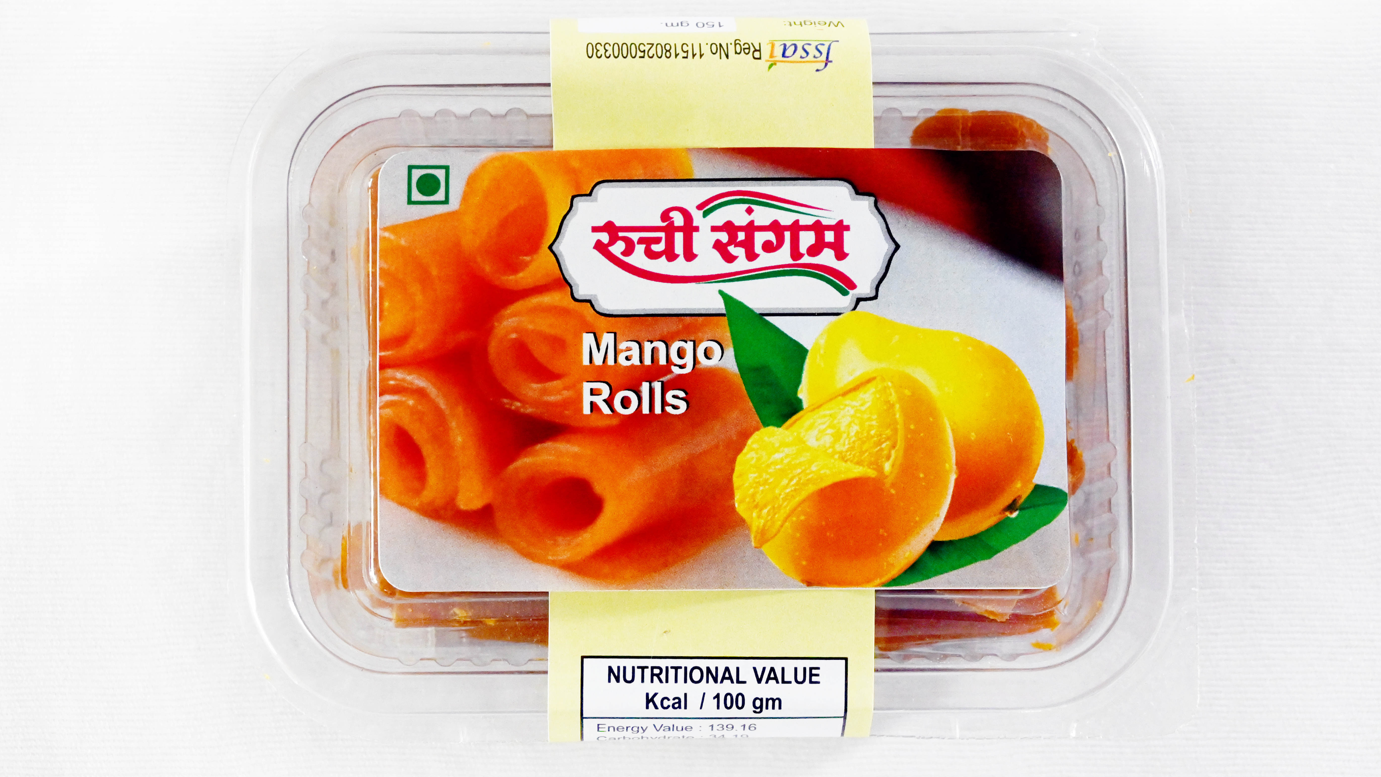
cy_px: 375
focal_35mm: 62
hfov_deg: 34.1
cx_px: 689
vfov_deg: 19.6
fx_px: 2253
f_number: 5.6
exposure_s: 1/125
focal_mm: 39
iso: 2500
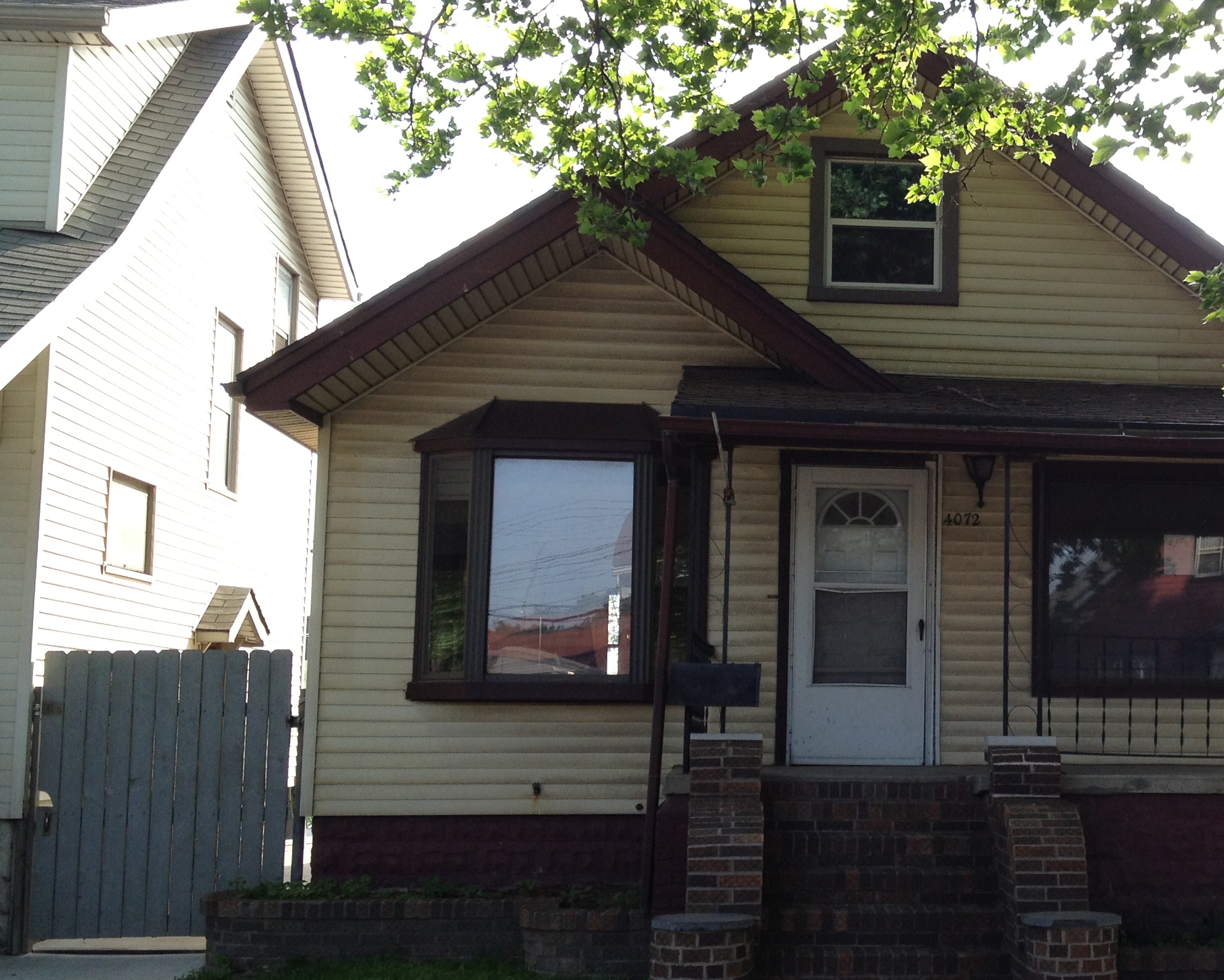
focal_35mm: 56
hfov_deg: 32.6
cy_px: 539
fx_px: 2029
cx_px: 994
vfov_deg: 27.1
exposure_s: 1/345
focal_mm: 4.28
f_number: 2.4
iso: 50
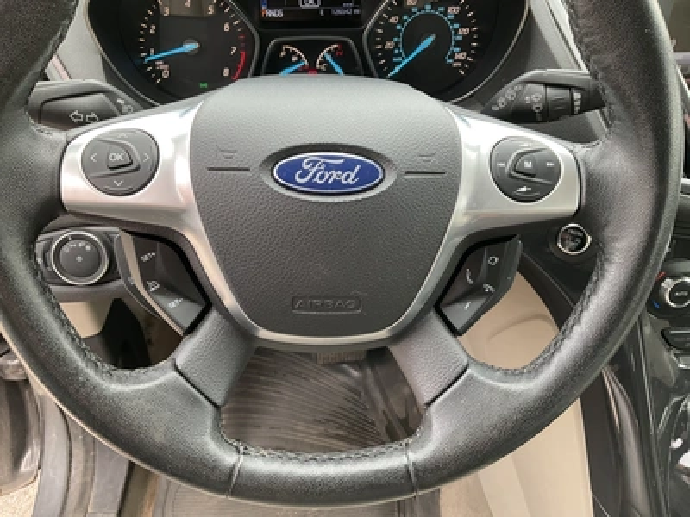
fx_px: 578
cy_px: 258
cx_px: 345
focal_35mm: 29
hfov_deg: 61.7
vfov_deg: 48.2
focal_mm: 3
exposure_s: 1/115
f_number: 1.8
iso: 64
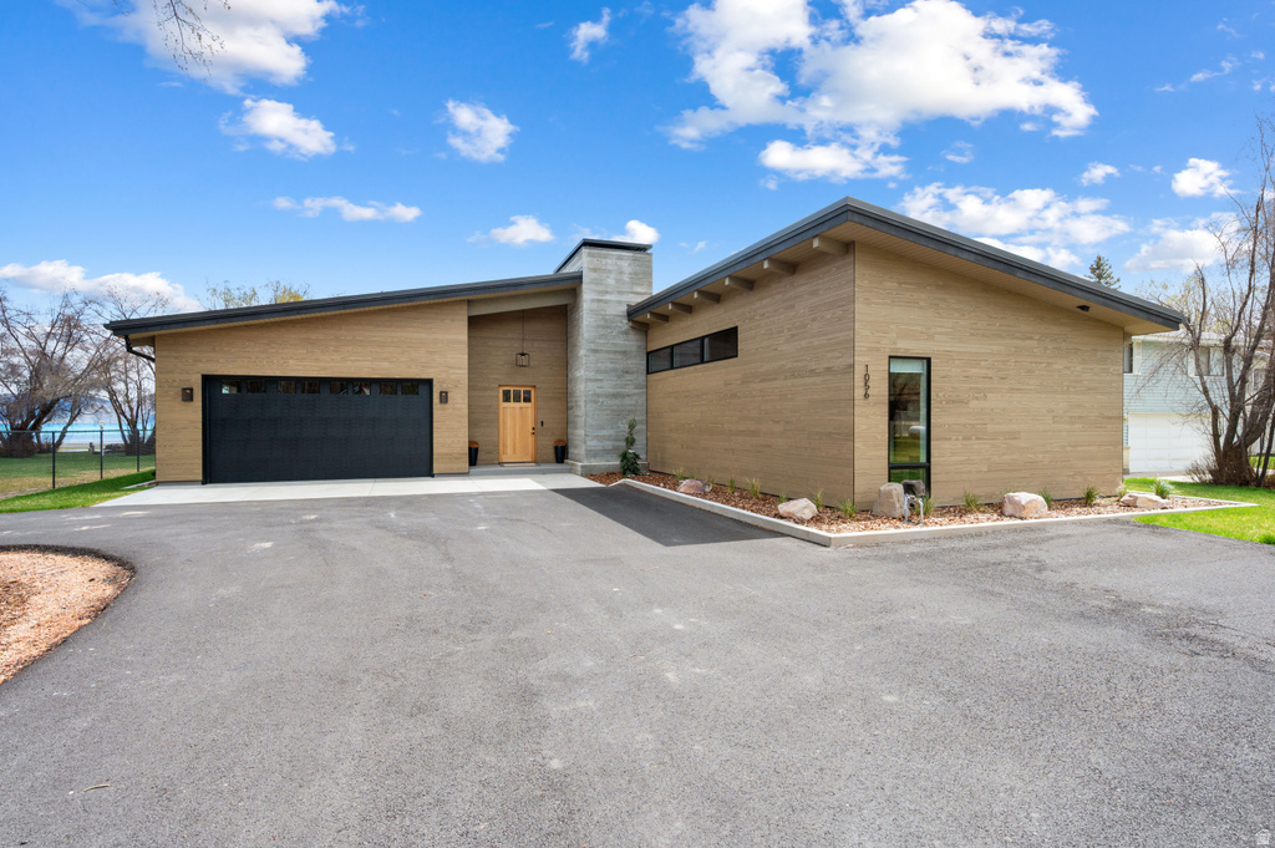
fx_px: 619
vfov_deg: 68.8
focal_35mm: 18
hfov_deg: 91.7
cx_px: 638
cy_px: 424
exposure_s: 1/1000
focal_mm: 17.5
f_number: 7.1
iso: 500
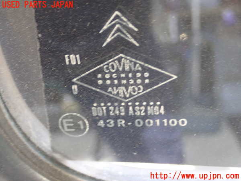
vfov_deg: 27.5
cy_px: 90
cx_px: 120
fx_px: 369
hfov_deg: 36.2
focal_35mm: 53
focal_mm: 9.61
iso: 800
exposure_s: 1/25
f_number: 3.4
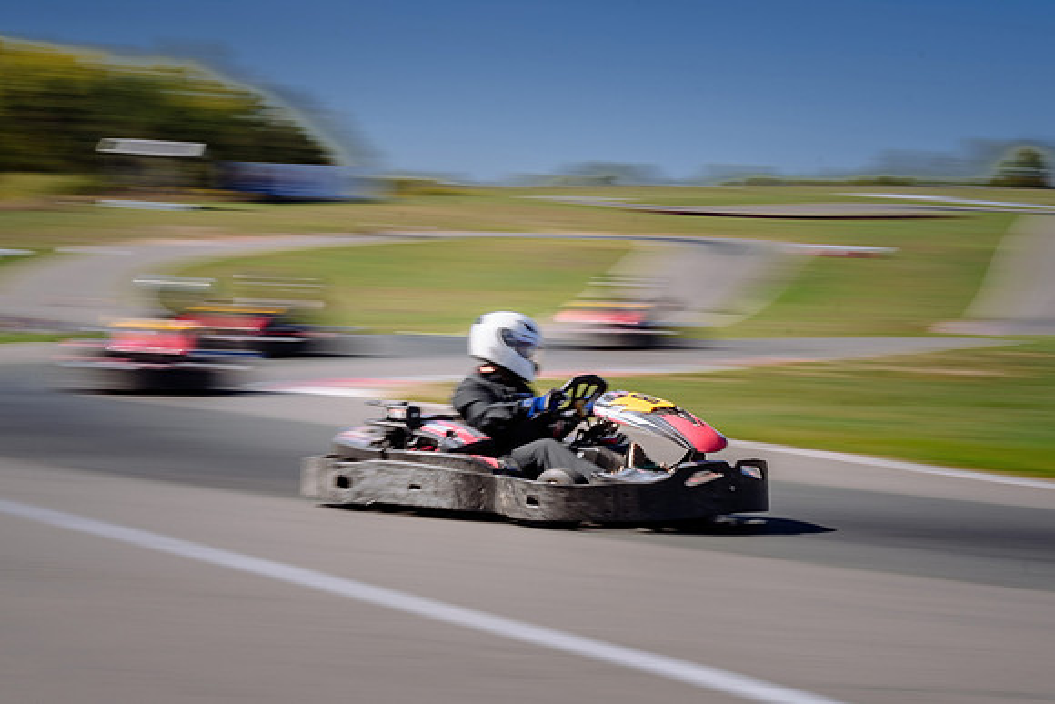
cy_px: 559
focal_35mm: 114
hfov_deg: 17.9
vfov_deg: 12.0
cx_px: 746
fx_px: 3335
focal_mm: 70
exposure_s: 1/25
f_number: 18
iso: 64
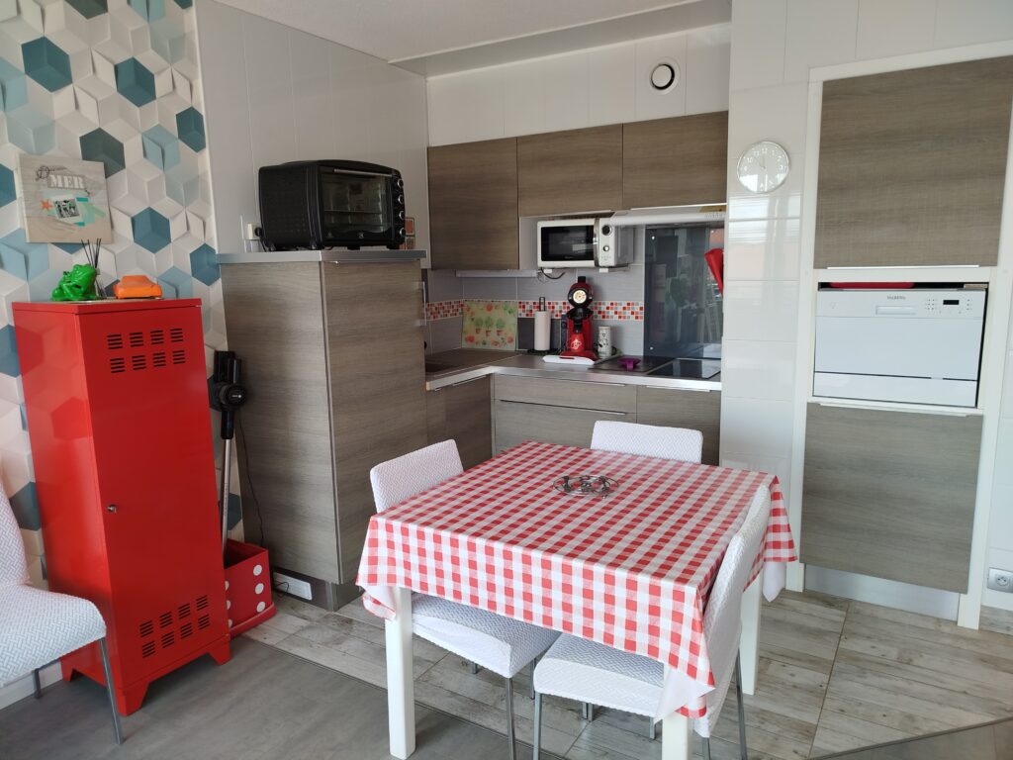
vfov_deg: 56.8
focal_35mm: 24
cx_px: 506
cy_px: 380
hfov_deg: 71.6
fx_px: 702
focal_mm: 5.31
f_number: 1.7
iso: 64
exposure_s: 1/100
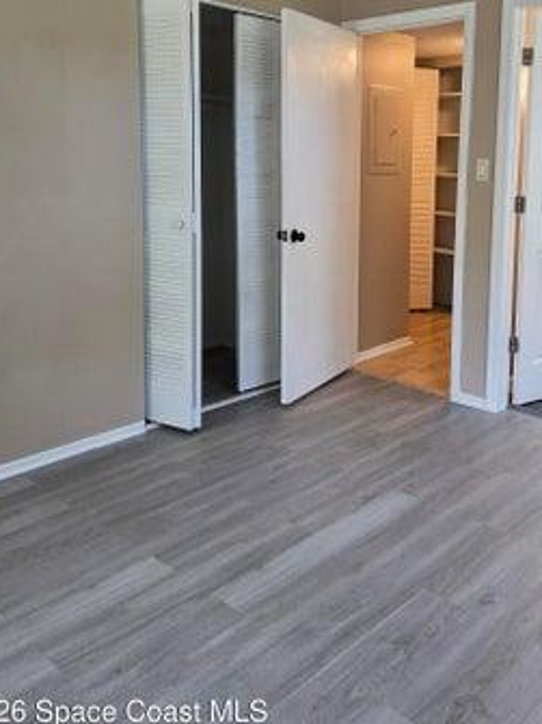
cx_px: 326
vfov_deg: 54.2
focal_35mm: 33
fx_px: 689
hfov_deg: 42.7
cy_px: 240
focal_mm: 6.3
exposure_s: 1/120
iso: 200
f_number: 1.7
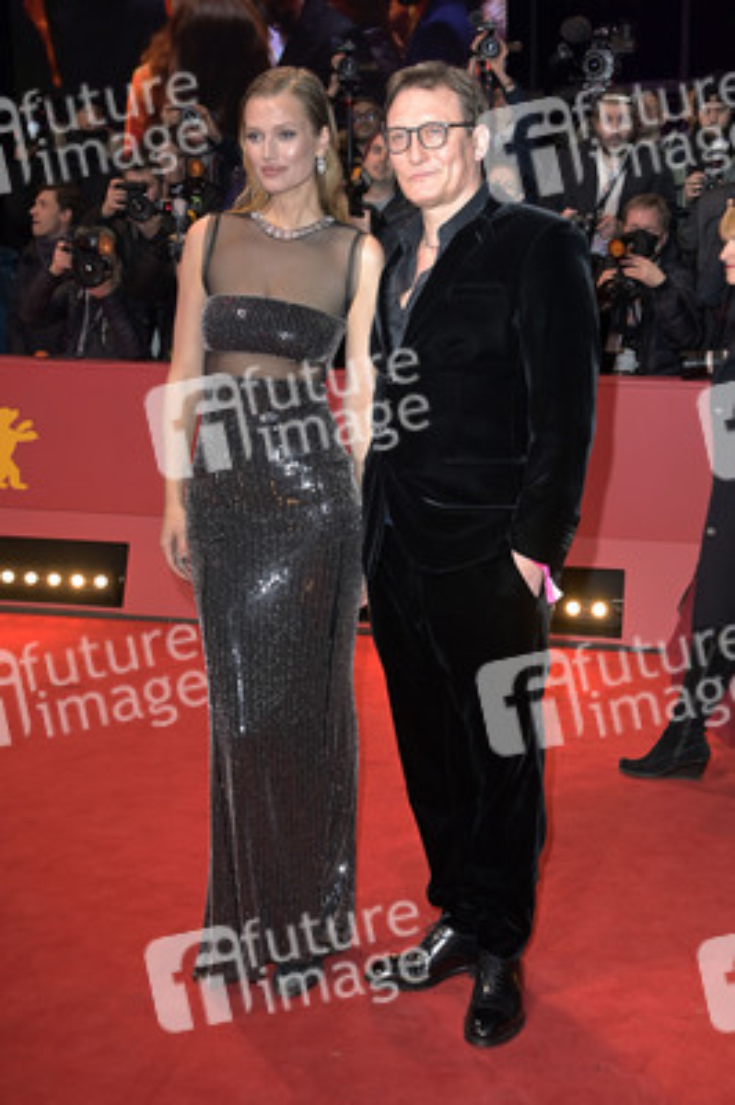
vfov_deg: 43.6
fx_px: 1380
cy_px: 552
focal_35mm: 45
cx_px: 368
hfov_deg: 29.8
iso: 1000
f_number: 5.6
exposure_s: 1/160
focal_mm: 45
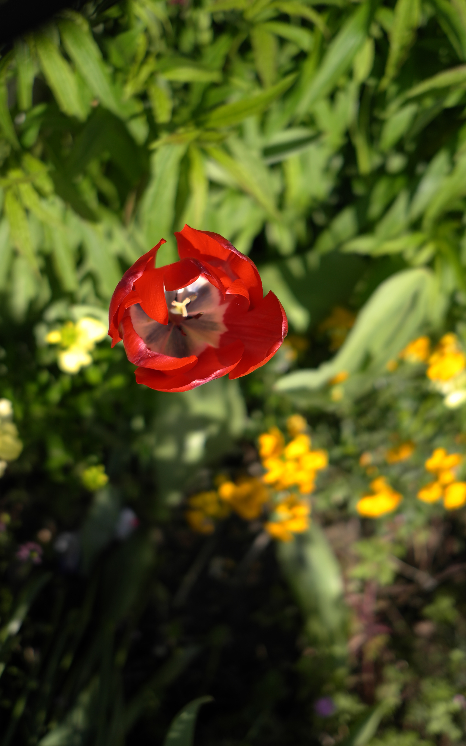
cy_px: 372
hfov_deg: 35.3
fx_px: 732
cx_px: 241
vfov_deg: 54.0
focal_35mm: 36
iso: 100
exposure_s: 1/1250
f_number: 2.8
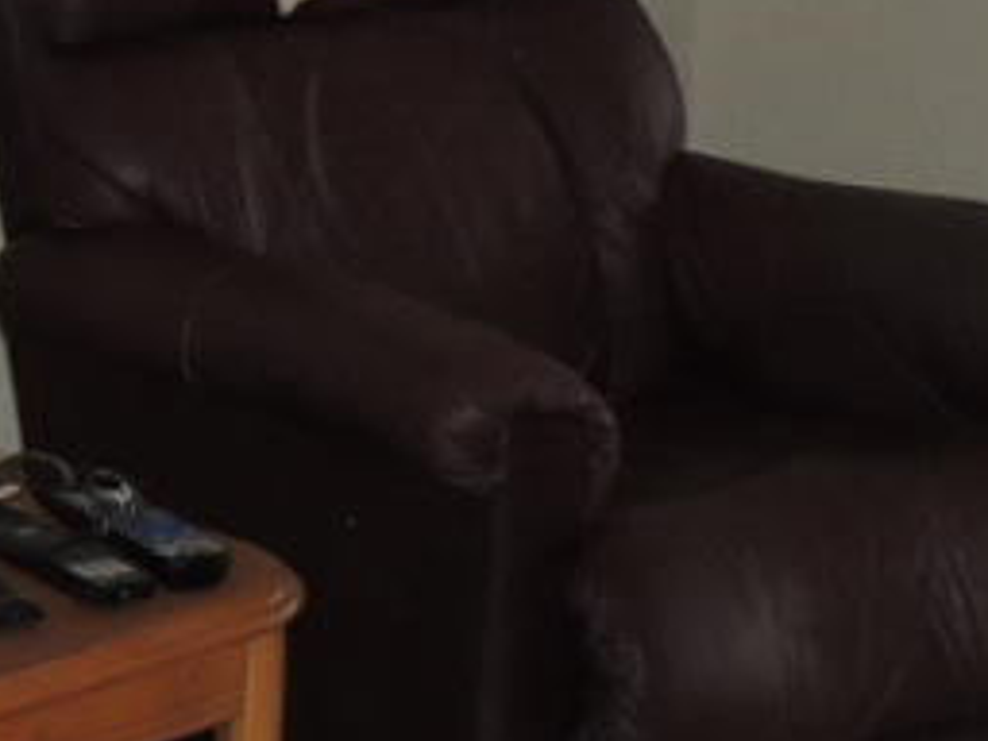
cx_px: -197
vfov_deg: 8.2
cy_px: -544
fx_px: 4995
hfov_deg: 11.1
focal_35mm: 175
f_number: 3.1
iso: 200
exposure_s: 1/30
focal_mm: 4.9
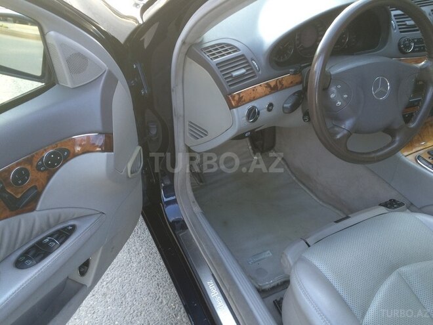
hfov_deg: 61.7
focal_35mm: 29
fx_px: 363
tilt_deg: -41.6
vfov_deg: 48.2
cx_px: 216
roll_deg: -4.2
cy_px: 162
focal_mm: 4.15
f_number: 2.2
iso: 40
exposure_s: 1/50
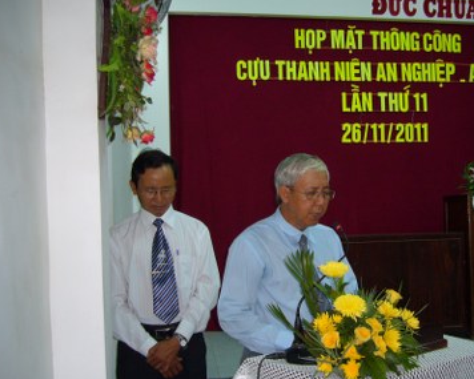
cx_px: 285
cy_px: 213
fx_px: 603
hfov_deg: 42.7
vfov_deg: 34.9
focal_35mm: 43
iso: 100
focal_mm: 5.8
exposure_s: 1/60
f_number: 2.8
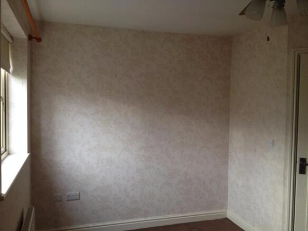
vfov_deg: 40.7
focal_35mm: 35
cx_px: 154
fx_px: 311
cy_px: 116
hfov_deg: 52.6
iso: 125
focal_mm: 4.28
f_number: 2.4
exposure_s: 1/20
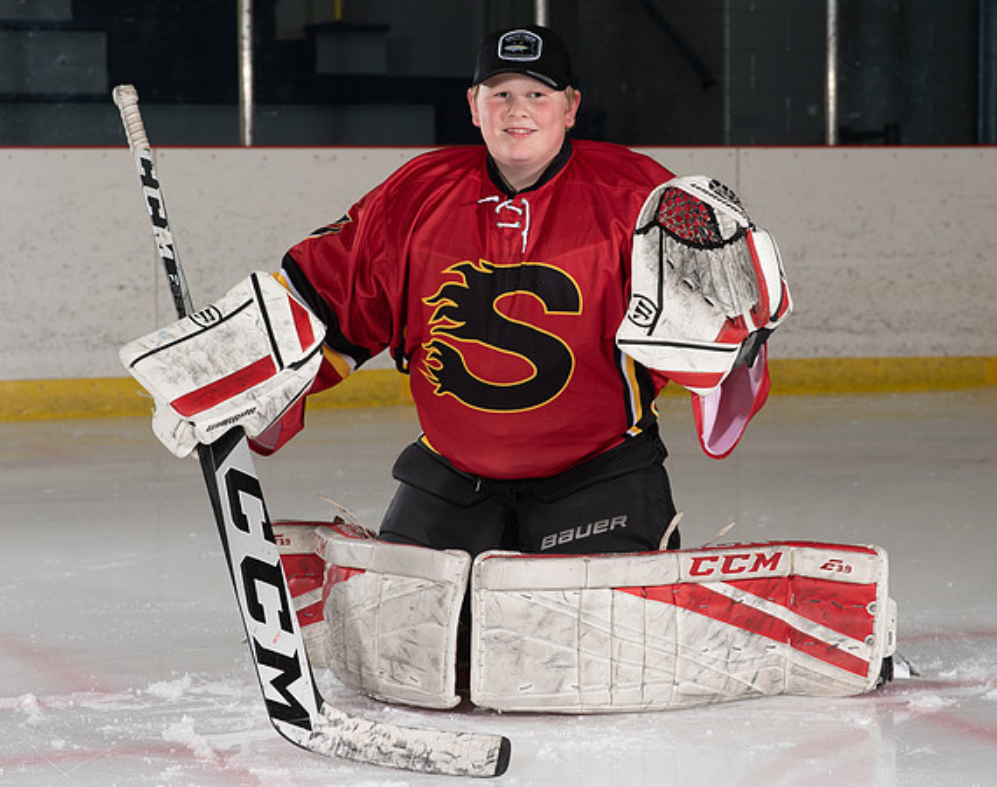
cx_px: 498
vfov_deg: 14.7
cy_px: 378
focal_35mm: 104
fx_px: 3050
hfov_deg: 18.6
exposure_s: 1/200
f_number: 7.1
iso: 500
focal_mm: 85
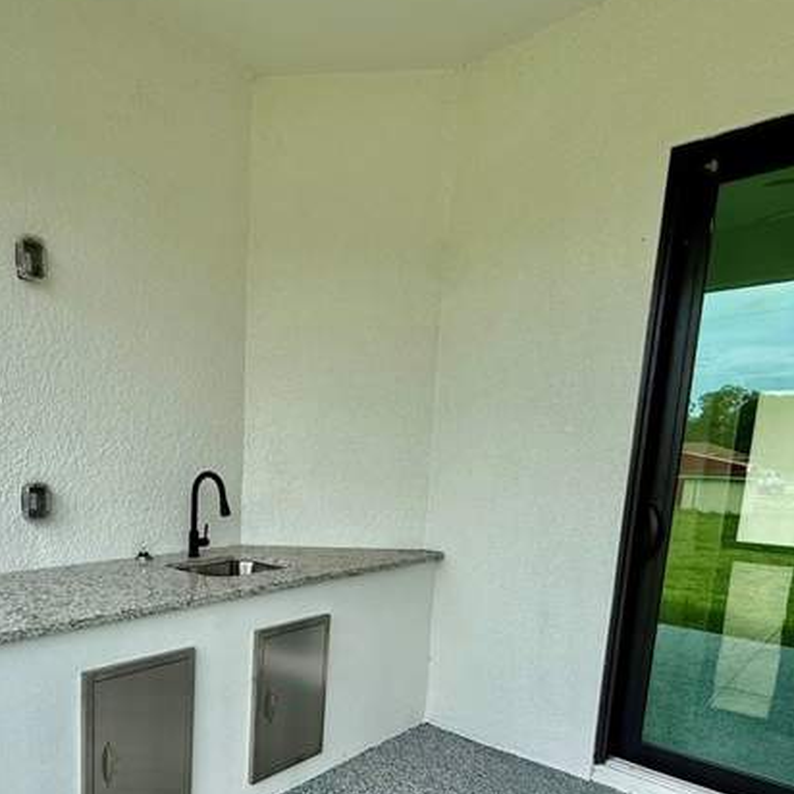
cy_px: 549
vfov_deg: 62.9
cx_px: 179
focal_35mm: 24
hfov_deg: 60.7
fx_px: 623
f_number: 2.2
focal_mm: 2.22
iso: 50
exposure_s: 1/465
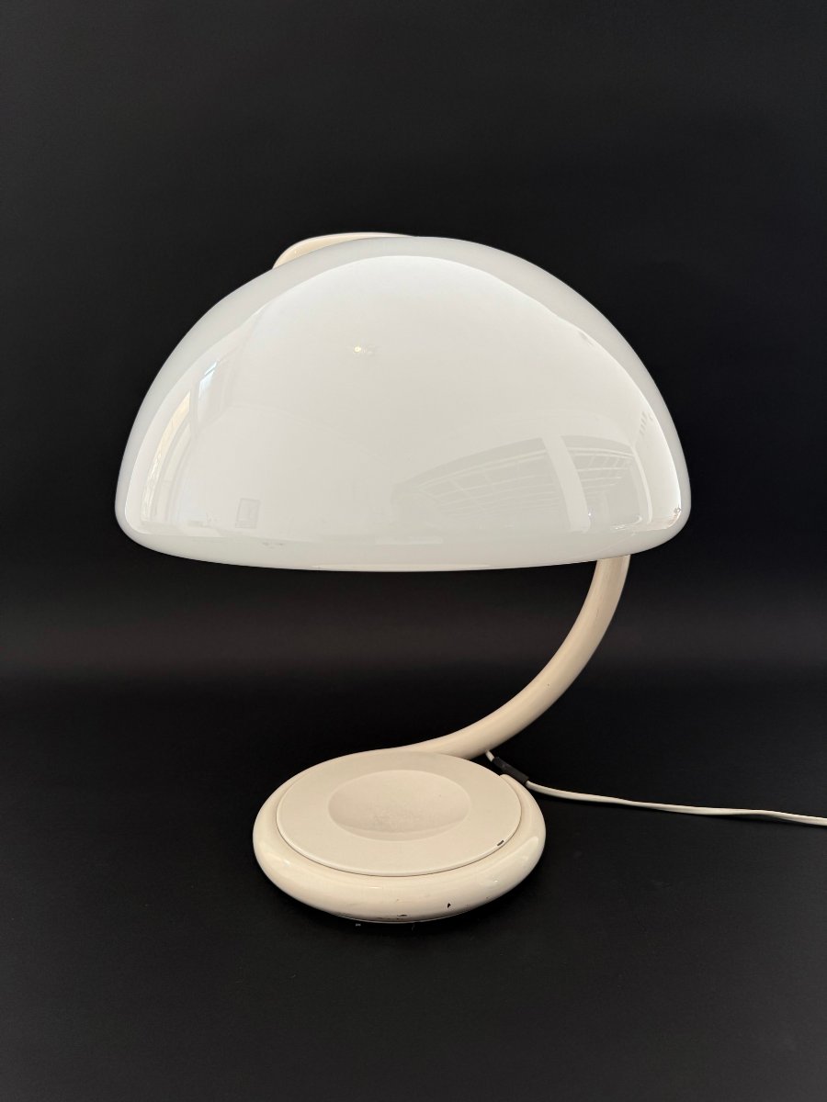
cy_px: 551
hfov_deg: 56.8
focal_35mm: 24
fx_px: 765
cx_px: 414
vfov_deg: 71.6
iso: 80
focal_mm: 6.76
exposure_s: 1/100
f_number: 1.78
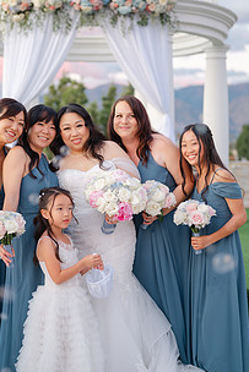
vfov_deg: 27.3
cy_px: 169
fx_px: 767
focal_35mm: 74
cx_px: 97
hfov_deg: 18.4
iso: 100
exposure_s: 1/60
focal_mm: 50
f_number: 1.8
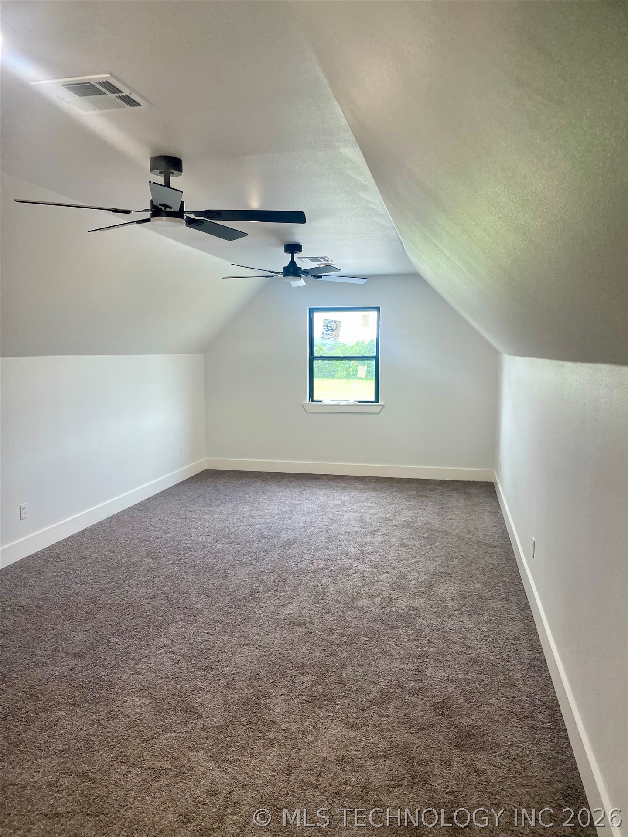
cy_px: 418
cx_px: 314
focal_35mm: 26
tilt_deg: -5.8
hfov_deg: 53.1
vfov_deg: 67.3
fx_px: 629
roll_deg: +0.6
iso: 100
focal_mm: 4.2
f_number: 1.6
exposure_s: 1/120
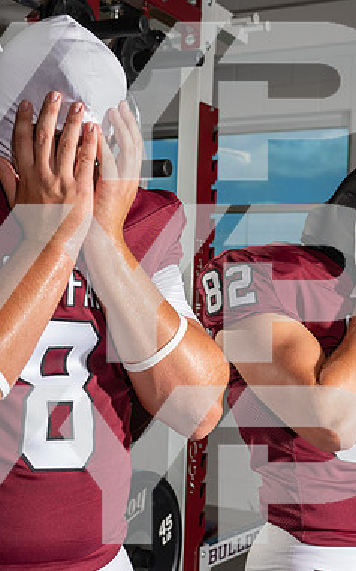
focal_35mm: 59
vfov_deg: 34.6
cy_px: 284
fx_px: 916
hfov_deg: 22.0
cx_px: 194
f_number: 5.6
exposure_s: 1/250
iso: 200
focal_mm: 38
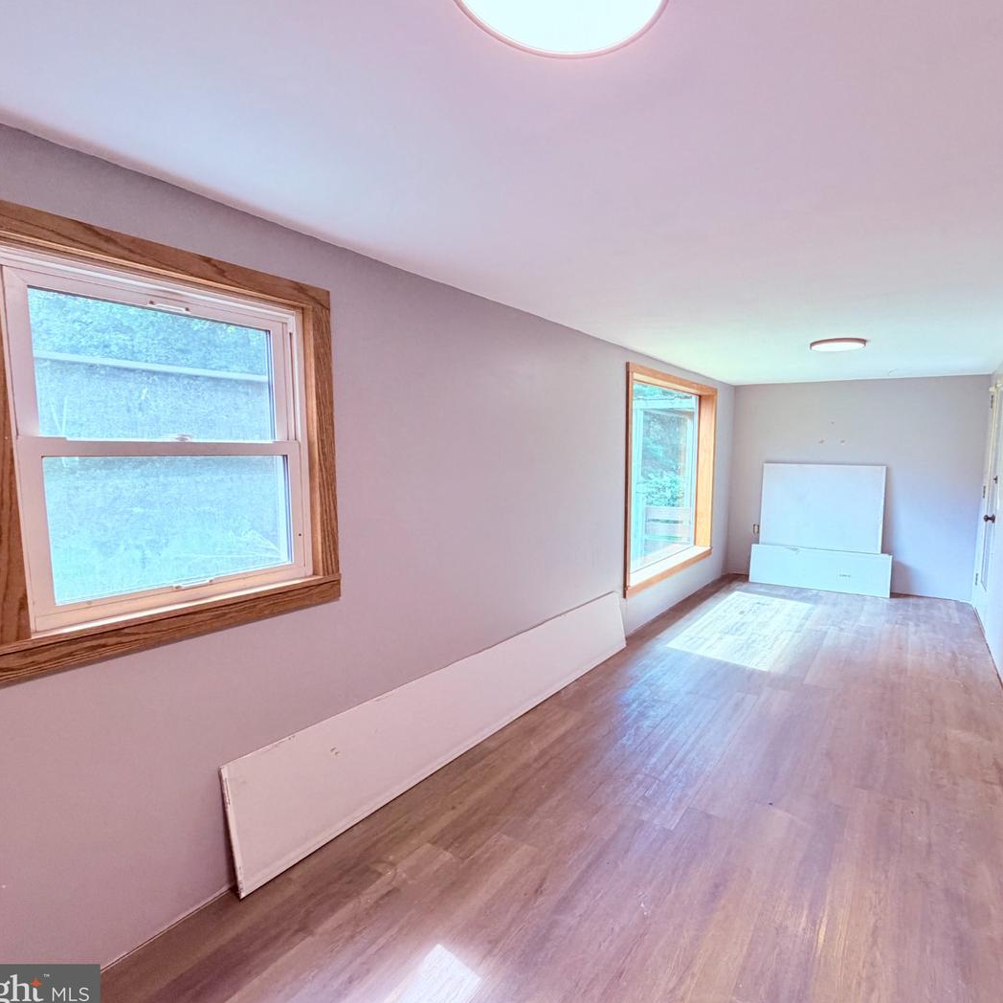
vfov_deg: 84.0
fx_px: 557
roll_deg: -0.7
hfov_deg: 82.5
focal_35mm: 17
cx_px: 621
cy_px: 502
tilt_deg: -6.4
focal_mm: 2.22
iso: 250
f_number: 2.2
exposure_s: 1/120
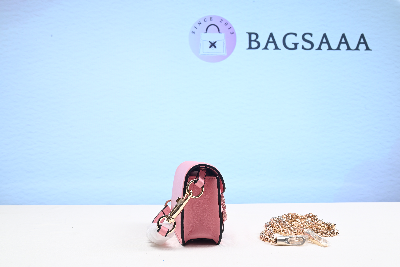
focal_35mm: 40
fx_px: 445
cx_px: 200
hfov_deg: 48.4
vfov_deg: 33.4
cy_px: 134
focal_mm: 40
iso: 100
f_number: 16
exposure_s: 1/2
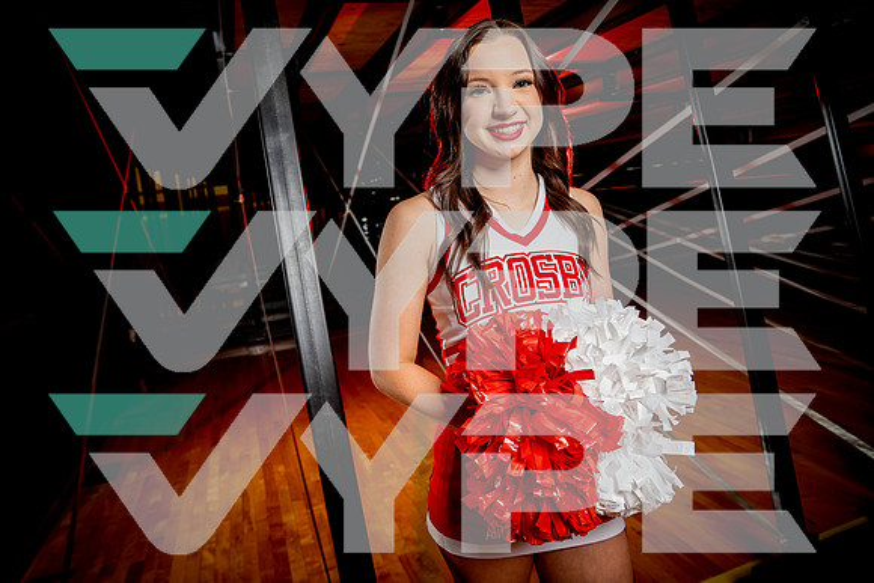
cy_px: 292
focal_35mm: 24
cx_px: 437
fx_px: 583
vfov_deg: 53.2
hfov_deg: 73.7
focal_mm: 24
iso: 400
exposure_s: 1/250
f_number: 4.5
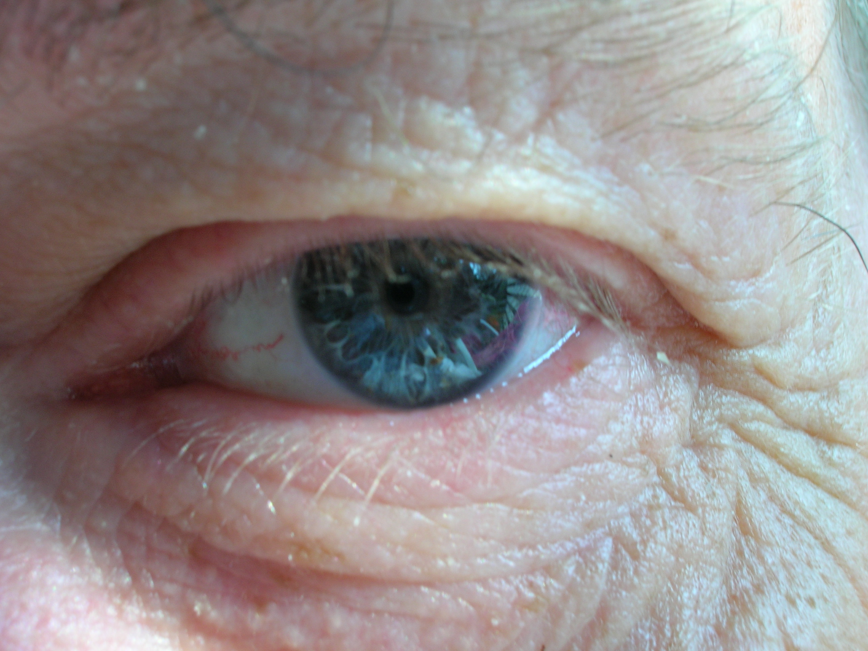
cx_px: 434
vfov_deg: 31.5
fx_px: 1153
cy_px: 326
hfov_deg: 41.2
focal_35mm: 46
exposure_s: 1/46.6
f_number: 5.4
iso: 50
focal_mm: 7.7
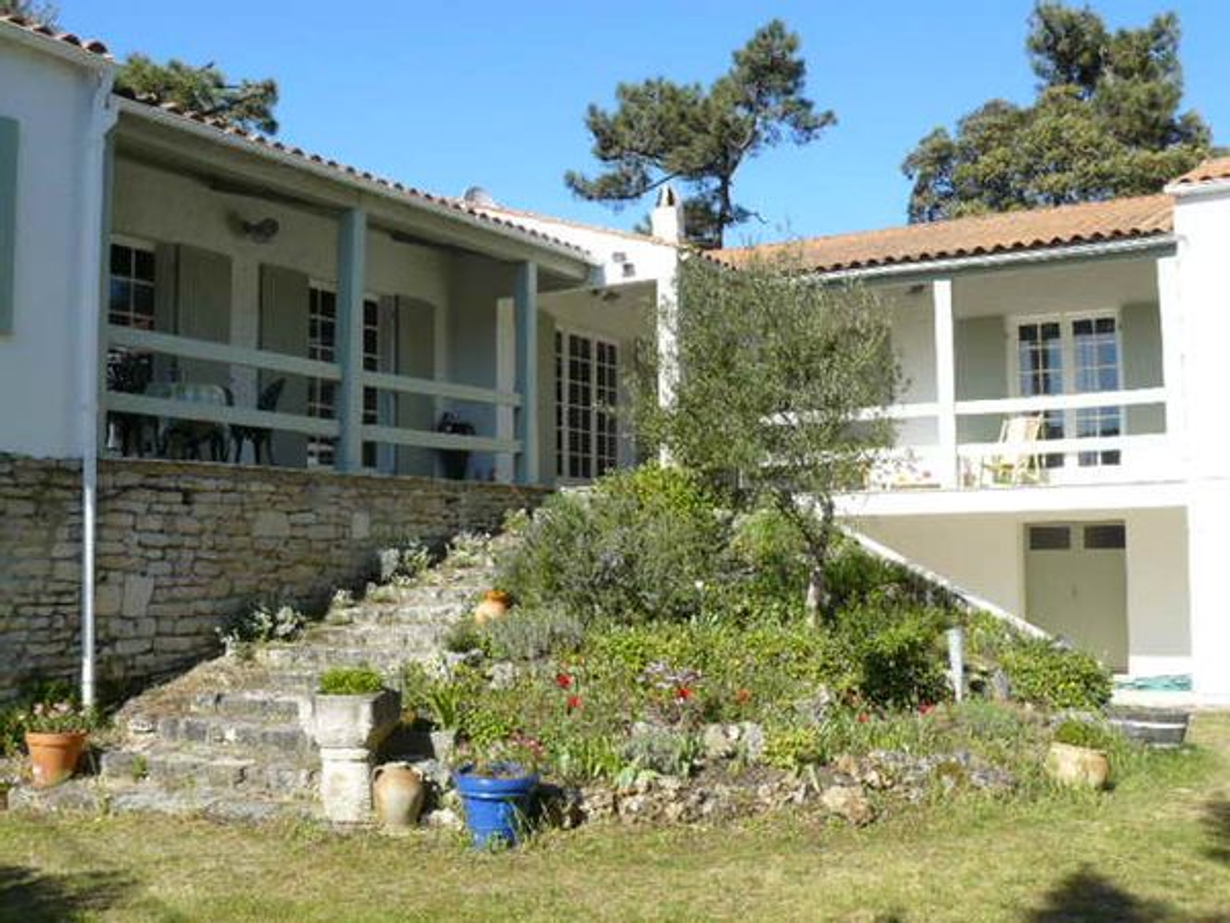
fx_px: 1279
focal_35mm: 36
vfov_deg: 39.7
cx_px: 615
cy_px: 462
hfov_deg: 51.4
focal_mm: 6
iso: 100
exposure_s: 1/250
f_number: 5.6
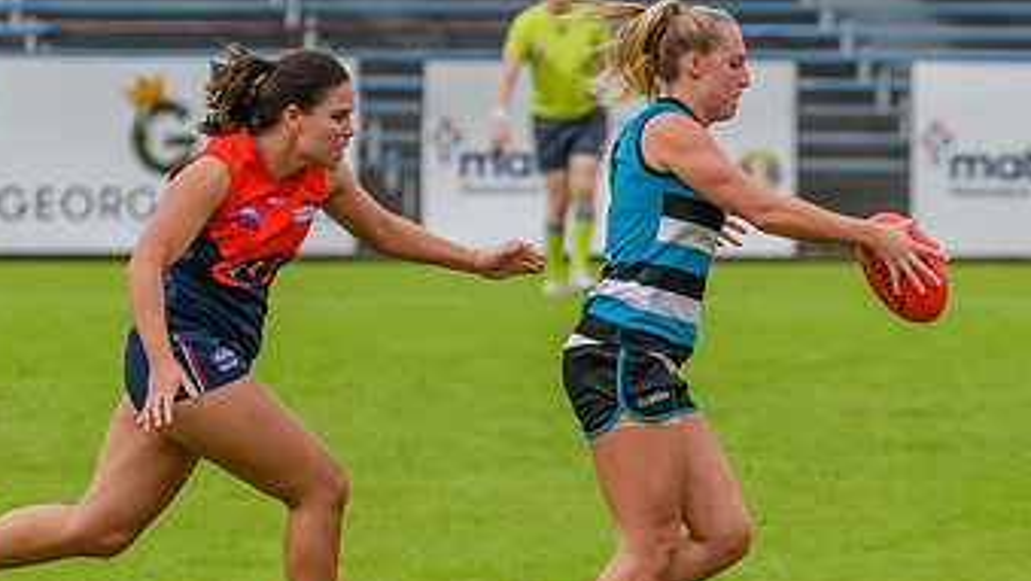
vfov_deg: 1.6
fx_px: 21086
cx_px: 446
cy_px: 381
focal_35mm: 771
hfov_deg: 2.8
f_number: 6.3
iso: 800
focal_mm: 290
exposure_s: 1/2000
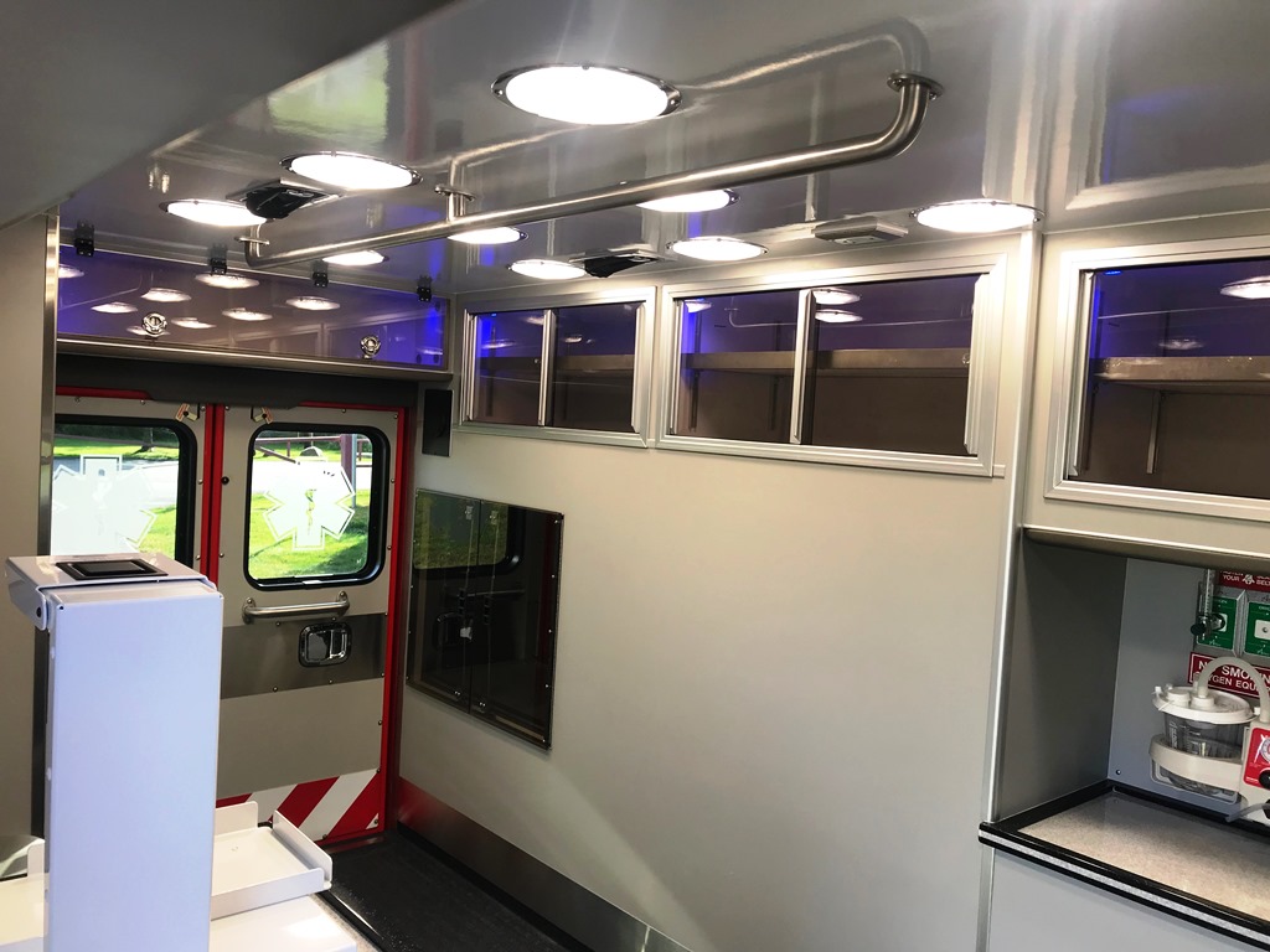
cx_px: 635
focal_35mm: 28
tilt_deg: -3.7
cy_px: 476
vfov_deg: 49.7
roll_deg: -1.7
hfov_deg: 63.4
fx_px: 1027
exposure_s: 1/90
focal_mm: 3.99
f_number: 1.8
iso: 20
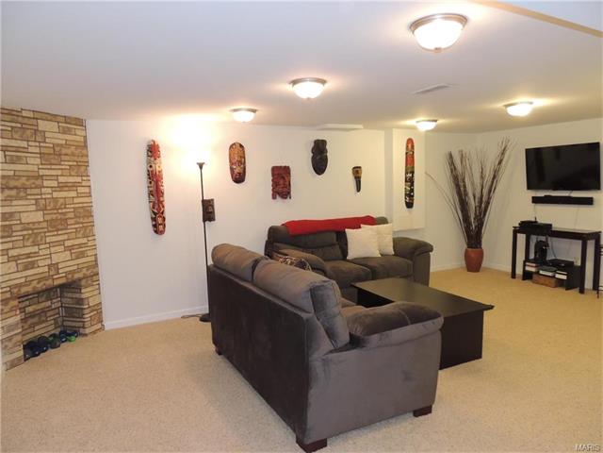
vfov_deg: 56.8
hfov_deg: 71.6
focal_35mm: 24
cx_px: 302
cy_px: 226
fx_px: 418
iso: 320
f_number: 3
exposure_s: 1/40
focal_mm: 4.3
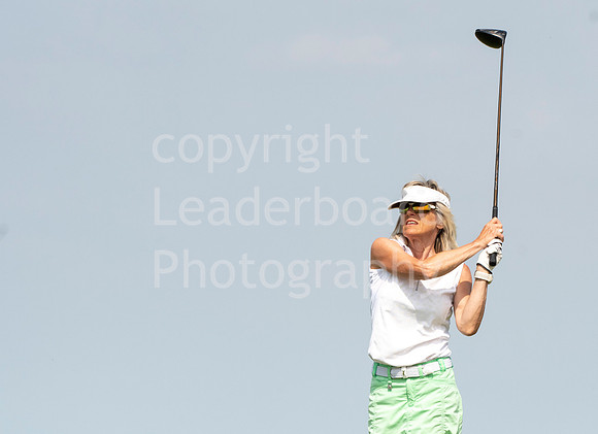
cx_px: 298
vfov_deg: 4.2
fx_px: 5861
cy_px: 200
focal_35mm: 343
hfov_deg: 5.8
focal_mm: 200
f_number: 7.1
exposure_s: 1/2500
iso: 500
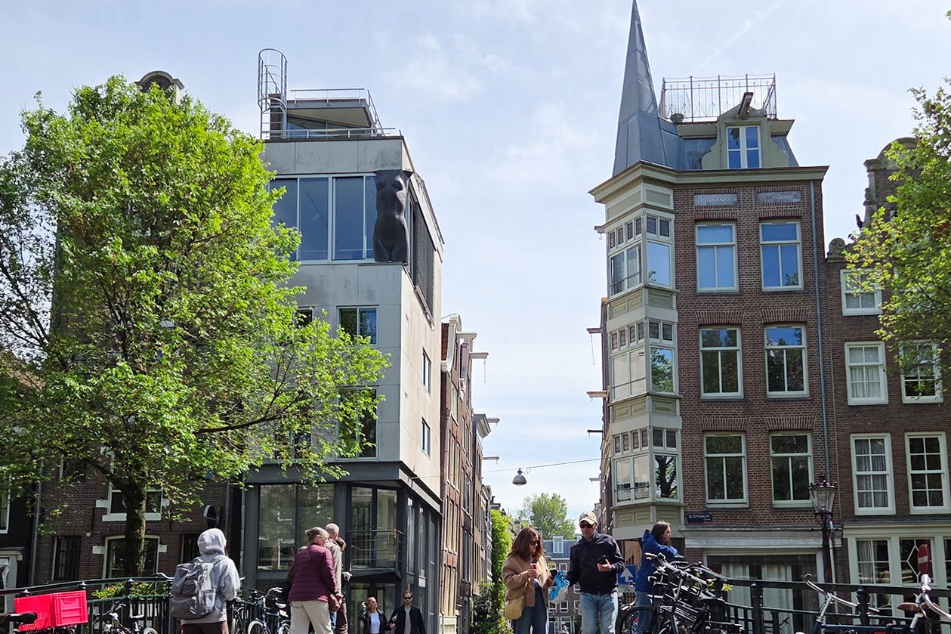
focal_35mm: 38
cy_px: 469
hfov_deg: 50.7
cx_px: 511
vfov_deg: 34.4
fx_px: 1004
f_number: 1.8
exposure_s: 1/5545
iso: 80
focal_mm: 5.4
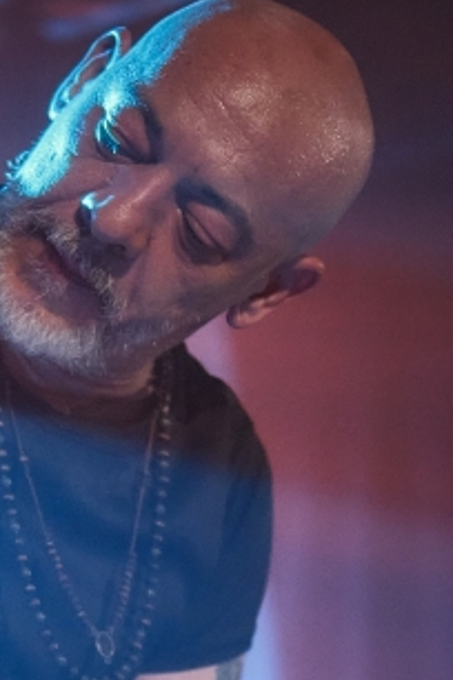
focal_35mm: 161
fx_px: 3039
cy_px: 791
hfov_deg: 8.5
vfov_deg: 12.5
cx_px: 44
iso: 500
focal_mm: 27
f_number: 1.2
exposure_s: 1/160
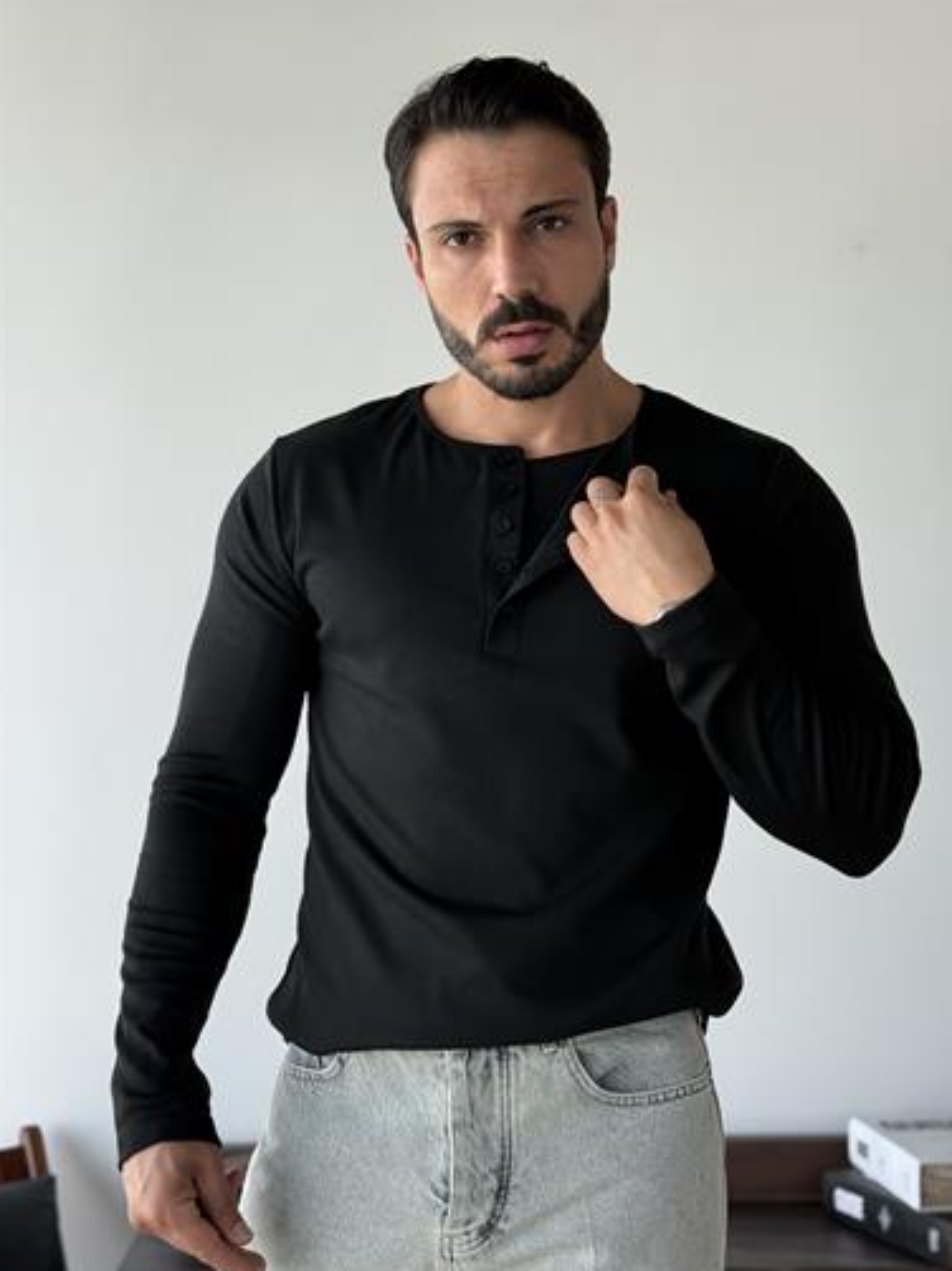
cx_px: 494
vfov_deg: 37.5
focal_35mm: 51
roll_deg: +0.1
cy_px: 637
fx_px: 1872
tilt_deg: +2.0
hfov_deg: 28.5
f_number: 1.78
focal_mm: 6.76
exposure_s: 1/260
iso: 64
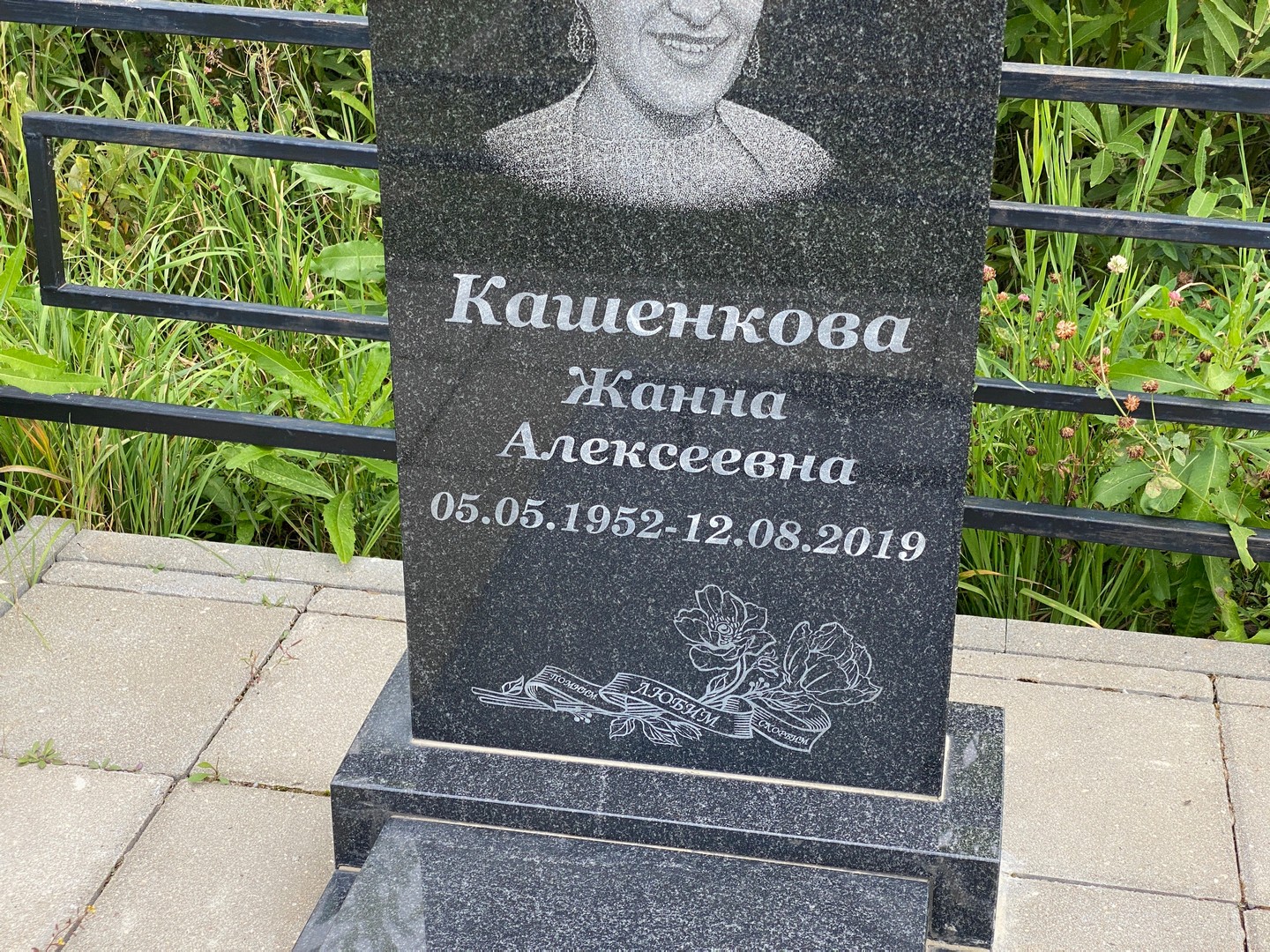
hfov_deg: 36.8
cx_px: 635
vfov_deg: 28.0
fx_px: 1908
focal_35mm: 52
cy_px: 476
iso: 20
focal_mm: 6
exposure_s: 1/239
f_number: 2
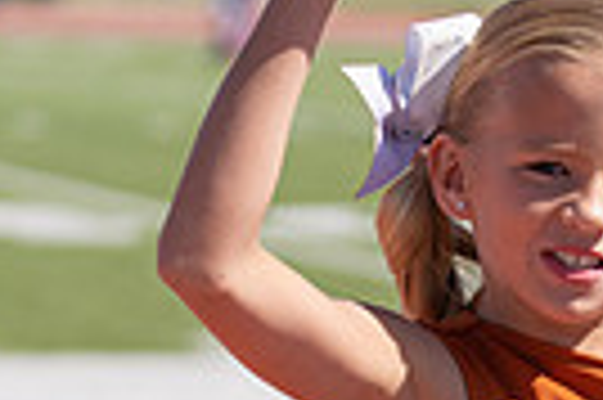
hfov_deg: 6.8
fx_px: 5086
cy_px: 533
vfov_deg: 4.5
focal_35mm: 304
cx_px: 598
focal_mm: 70
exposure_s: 1/2000
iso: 100
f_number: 2.8
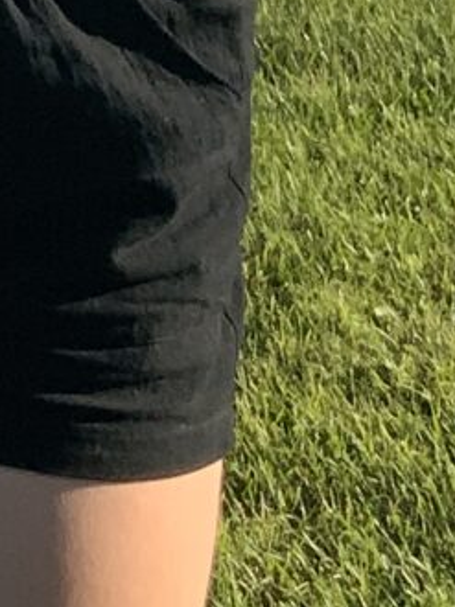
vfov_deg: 8.4
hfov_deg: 6.3
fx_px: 3948
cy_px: -510
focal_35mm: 225
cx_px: -693
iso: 16
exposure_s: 1/1098
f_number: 1.8
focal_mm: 3
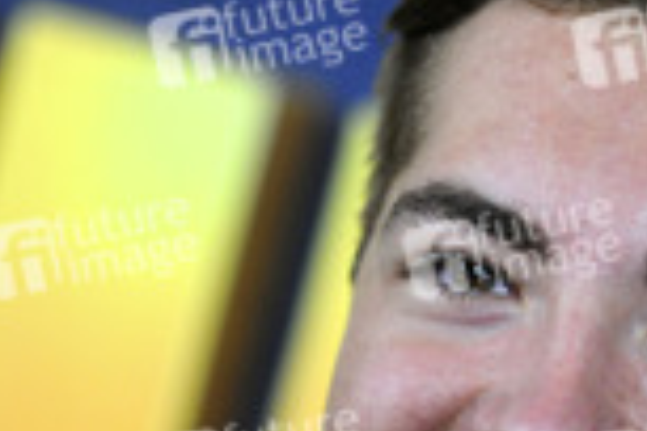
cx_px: 567
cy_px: 355
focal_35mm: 587
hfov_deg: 3.5
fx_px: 10549
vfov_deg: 2.3
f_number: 4
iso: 1600
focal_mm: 200
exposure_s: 1/320
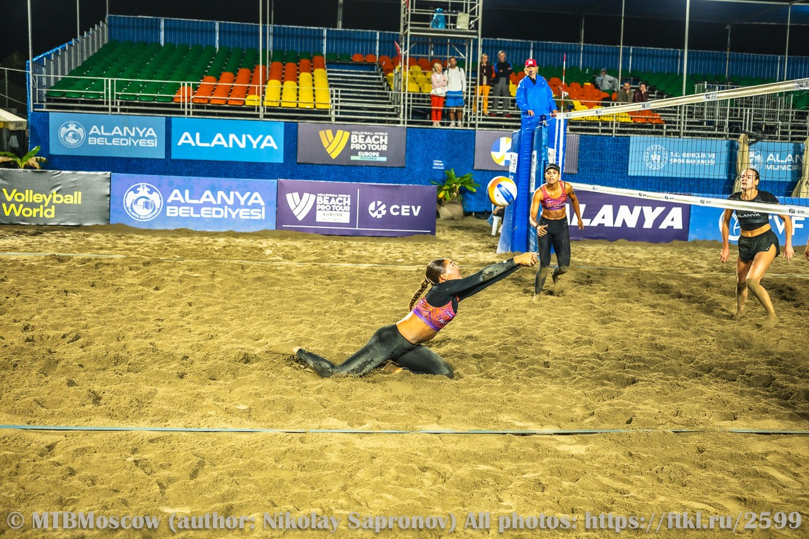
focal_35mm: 40
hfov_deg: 48.5
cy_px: 270
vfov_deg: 33.4
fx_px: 899
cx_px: 404
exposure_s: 1/800
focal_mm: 40
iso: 800
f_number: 3.2
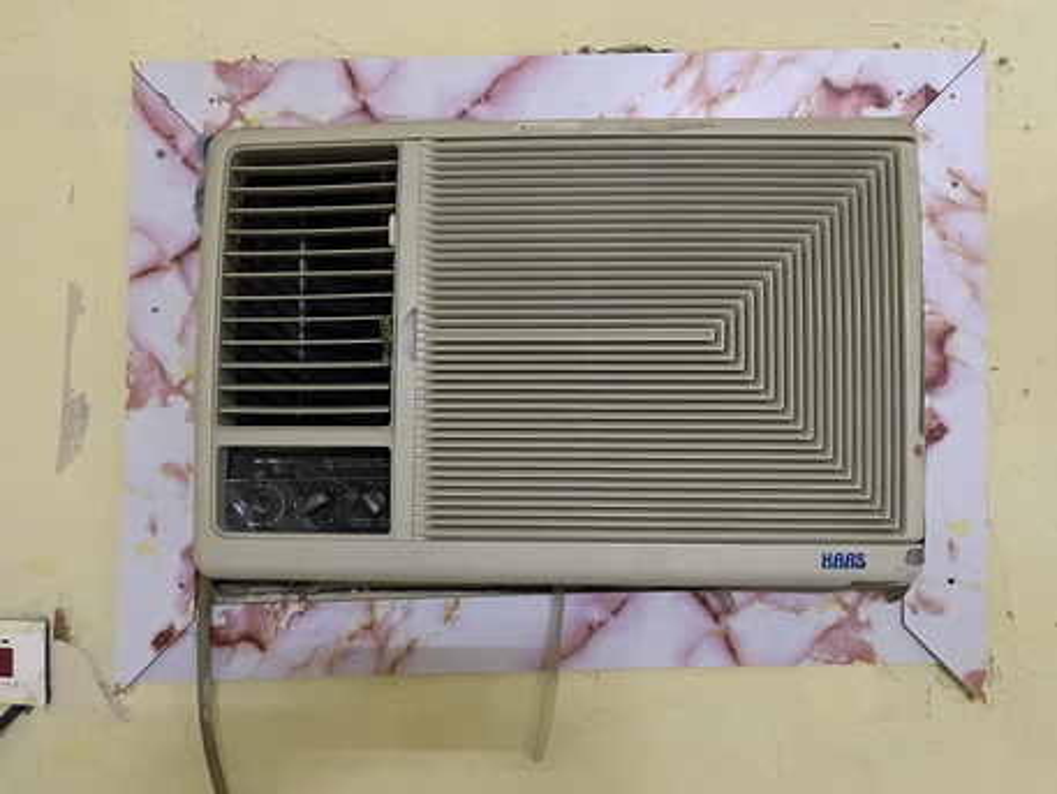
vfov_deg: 54.9
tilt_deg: -0.9
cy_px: 397
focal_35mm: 25
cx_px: 528
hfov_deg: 69.4
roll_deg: -0.9
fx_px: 764
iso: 640
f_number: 1.6
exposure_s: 1/30
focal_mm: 5.1
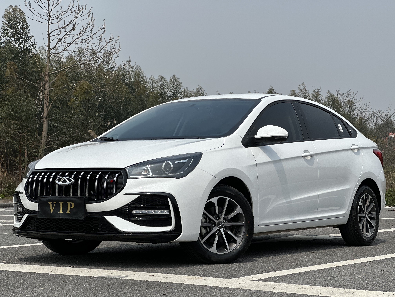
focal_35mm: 77
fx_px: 879
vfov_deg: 19.1
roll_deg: -1.0
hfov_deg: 25.3
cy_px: 148
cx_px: 198
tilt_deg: +2.6
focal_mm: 9
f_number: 2.8
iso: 32
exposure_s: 1/1429
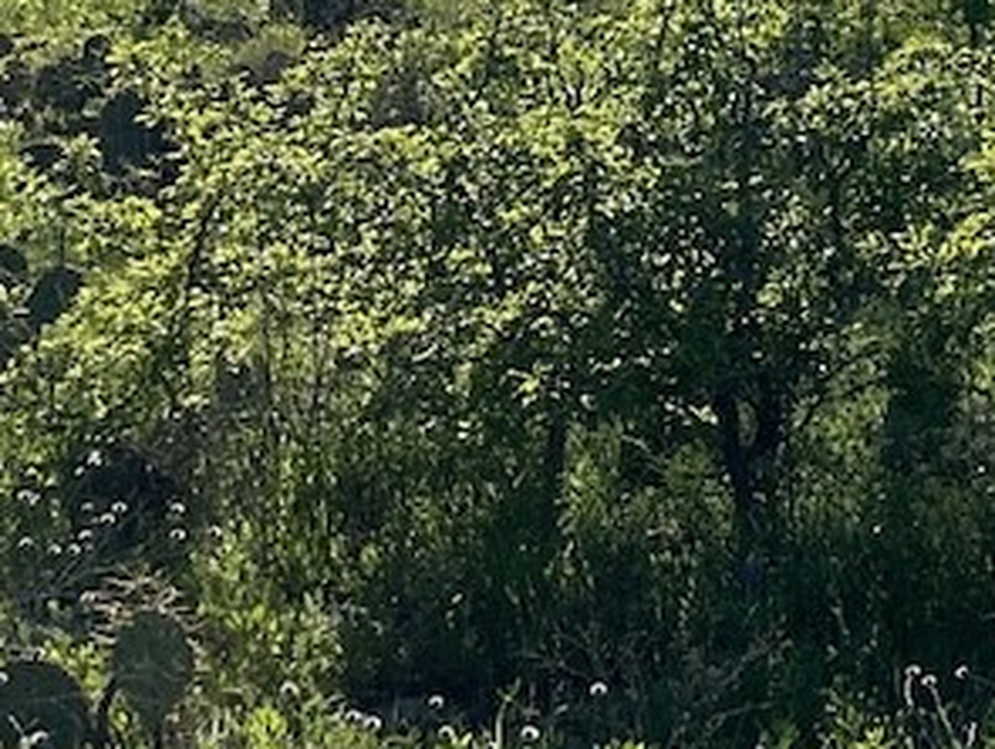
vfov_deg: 14.0
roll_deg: -0.4
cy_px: -13
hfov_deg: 14.9
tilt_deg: -4.6
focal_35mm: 104
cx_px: 2078
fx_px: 2993
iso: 80
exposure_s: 1/5263
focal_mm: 6.86
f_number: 1.78
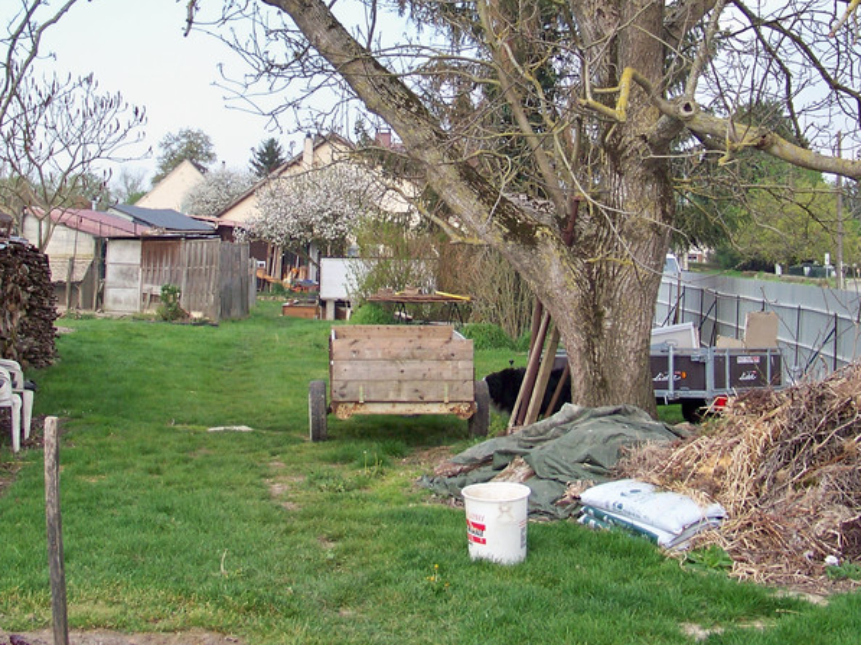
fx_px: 1467
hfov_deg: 32.7
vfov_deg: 24.5
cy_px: 170
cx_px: 390
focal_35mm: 59
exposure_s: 1/200
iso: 64
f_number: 2.8
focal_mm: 5.85
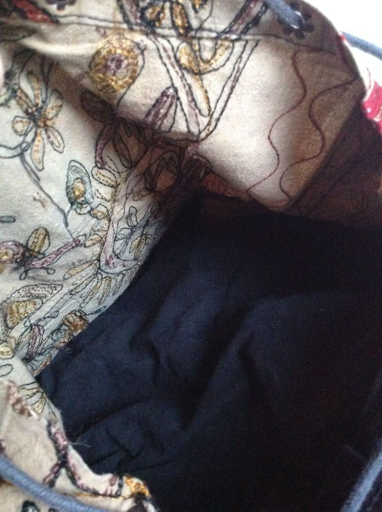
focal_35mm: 35
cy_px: 256
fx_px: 516
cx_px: 191
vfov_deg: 52.7
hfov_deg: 40.6
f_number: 2.4
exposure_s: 1/15
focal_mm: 4.28
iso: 800
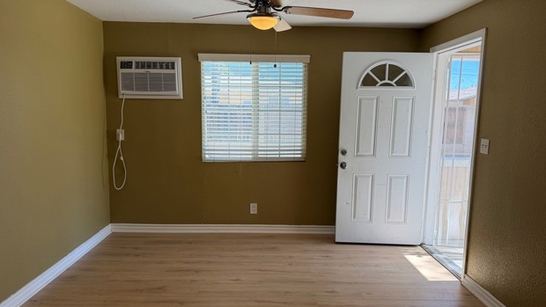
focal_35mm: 27
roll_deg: -0.6
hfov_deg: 69.9
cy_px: 163
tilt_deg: -7.1
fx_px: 391
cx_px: 271
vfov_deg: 42.9
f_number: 1.78
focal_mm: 6.76
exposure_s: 1/314
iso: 80
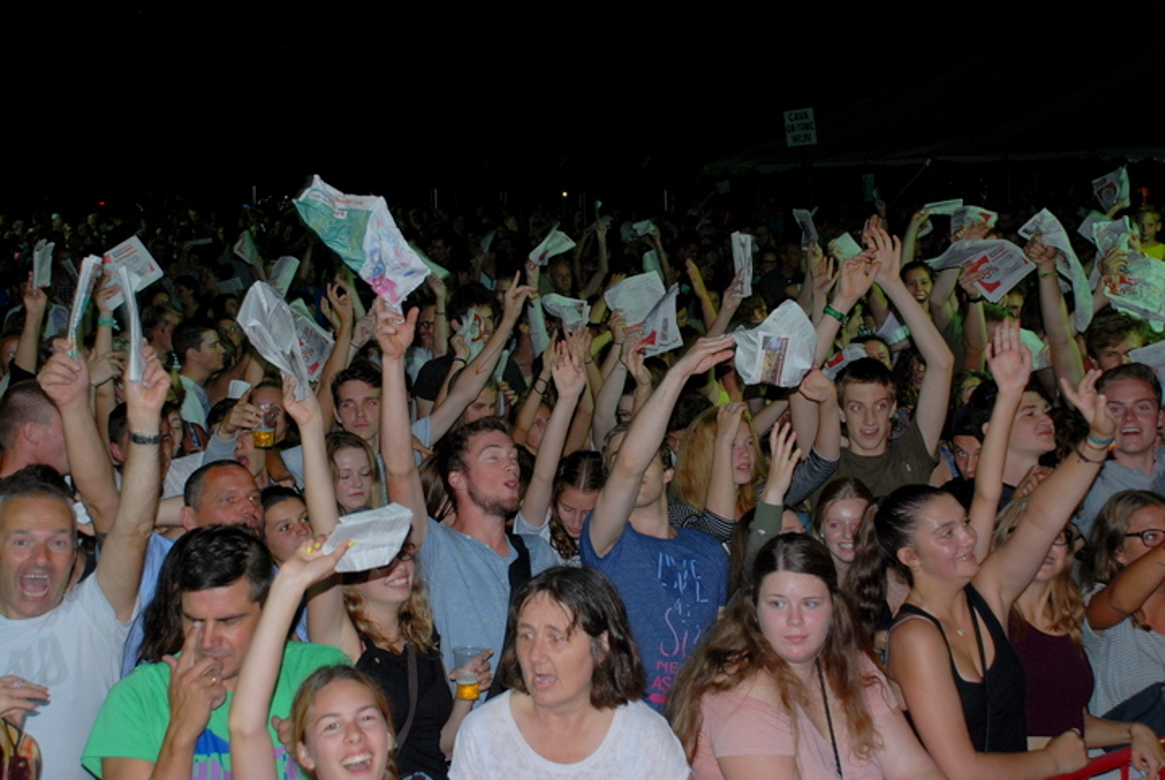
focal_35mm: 52
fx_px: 1701
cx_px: 582
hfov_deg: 37.8
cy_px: 390
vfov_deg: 25.8
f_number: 4.5
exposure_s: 1/60
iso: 320
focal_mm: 35
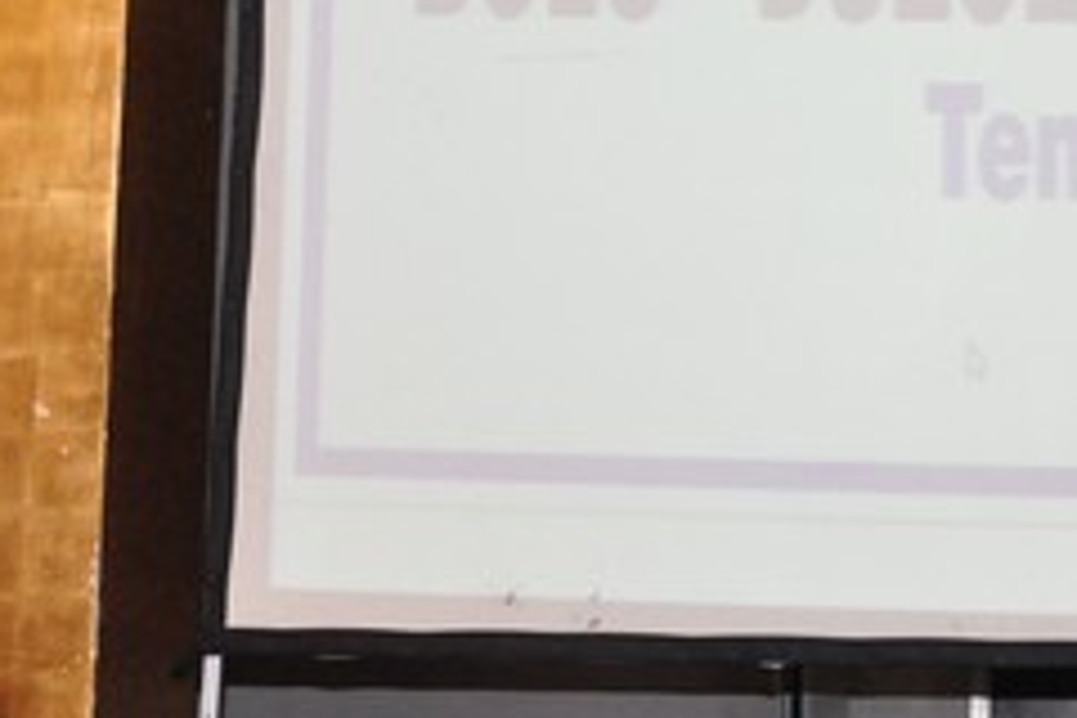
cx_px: 799
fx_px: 2752
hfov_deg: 22.0
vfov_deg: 14.7
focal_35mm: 92
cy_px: 25
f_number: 8
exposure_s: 1/60
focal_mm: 22
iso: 3200
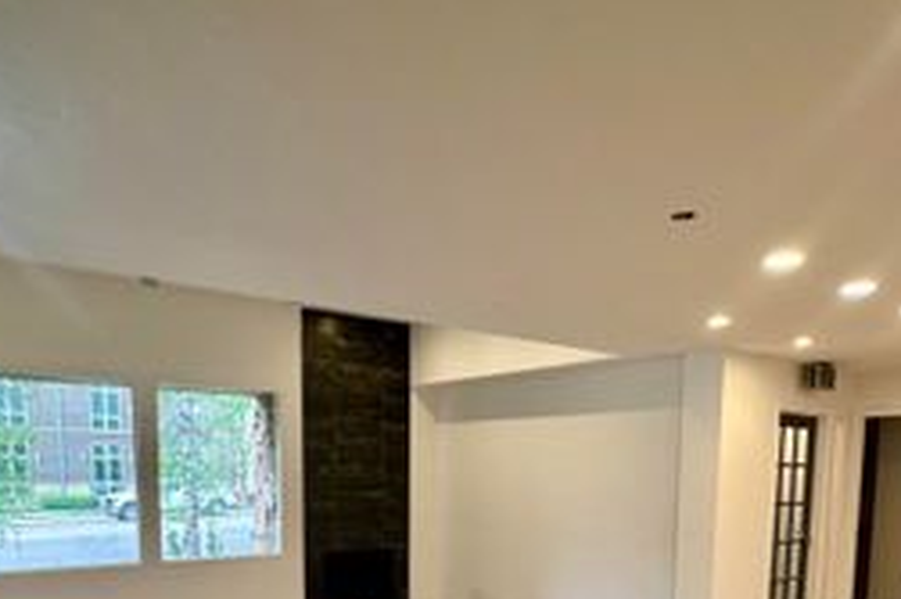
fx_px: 725
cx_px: 442
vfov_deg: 41.2
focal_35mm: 29
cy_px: 543
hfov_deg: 63.7
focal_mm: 2.22
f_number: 2.2
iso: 160
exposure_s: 1/120
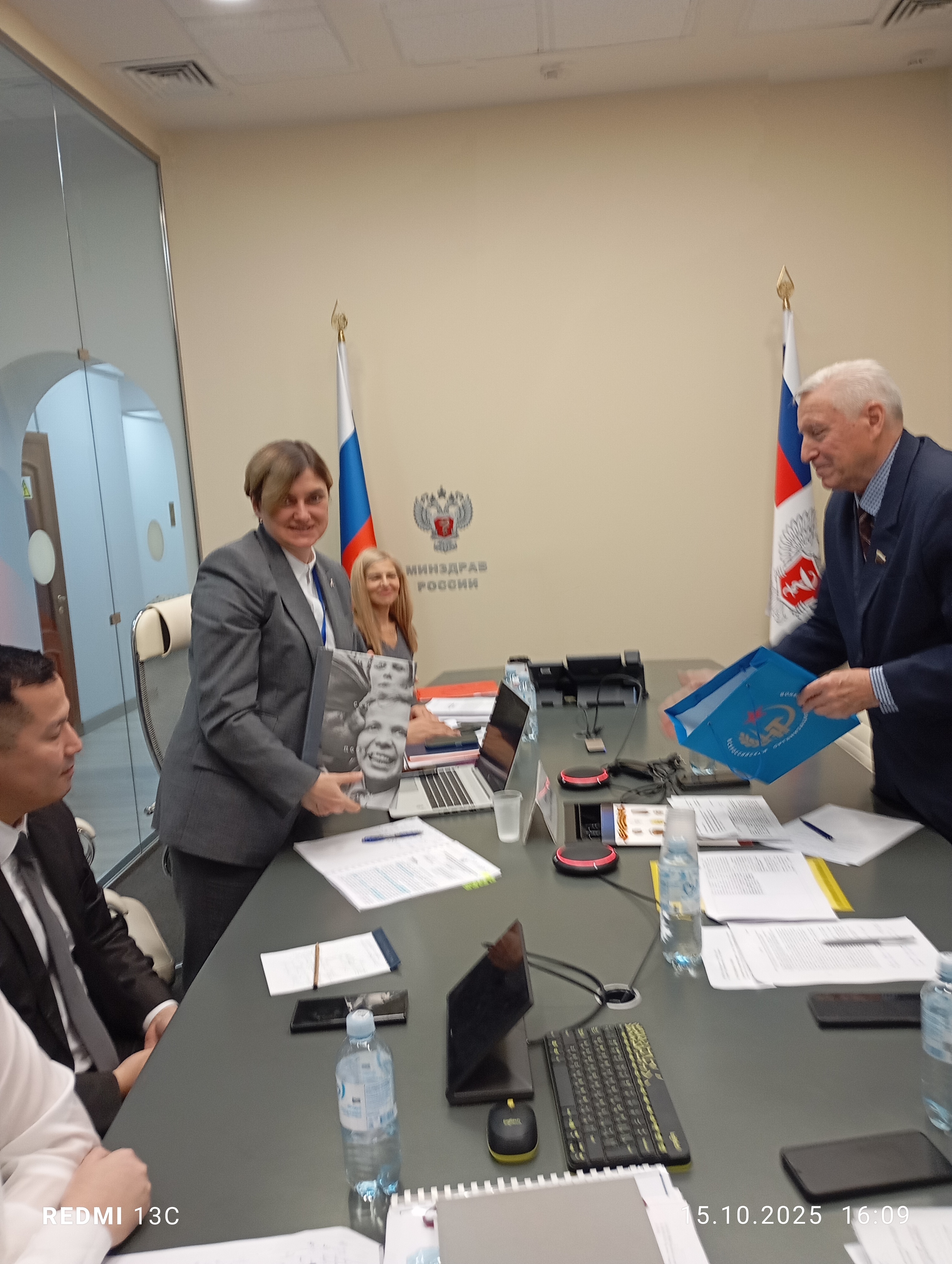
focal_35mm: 28
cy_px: 632
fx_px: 1024
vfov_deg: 63.4
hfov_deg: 49.9
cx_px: 476
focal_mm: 4.27
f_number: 1.8
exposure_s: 1/33.3
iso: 394
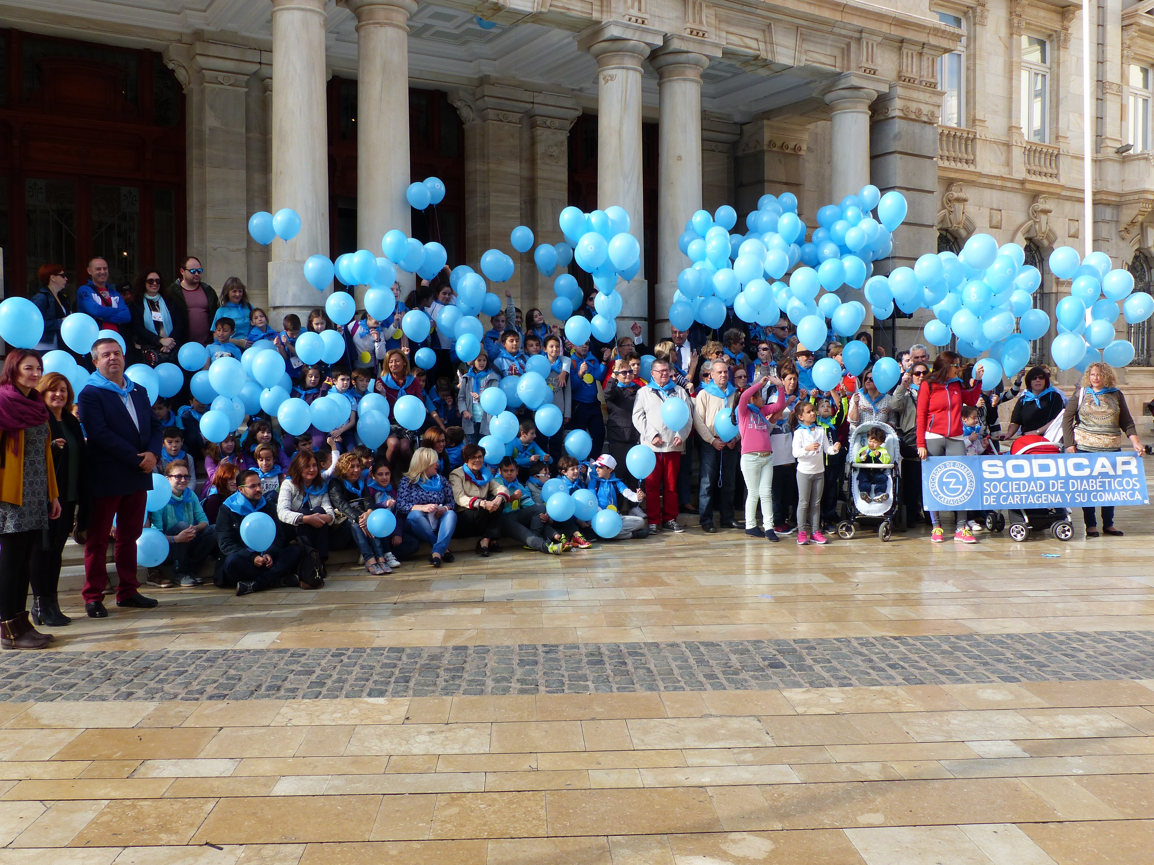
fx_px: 1067
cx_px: 577
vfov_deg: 44.2
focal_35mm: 32
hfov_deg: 56.8
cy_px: 432
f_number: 4
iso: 100
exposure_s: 1/500
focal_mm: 5.7
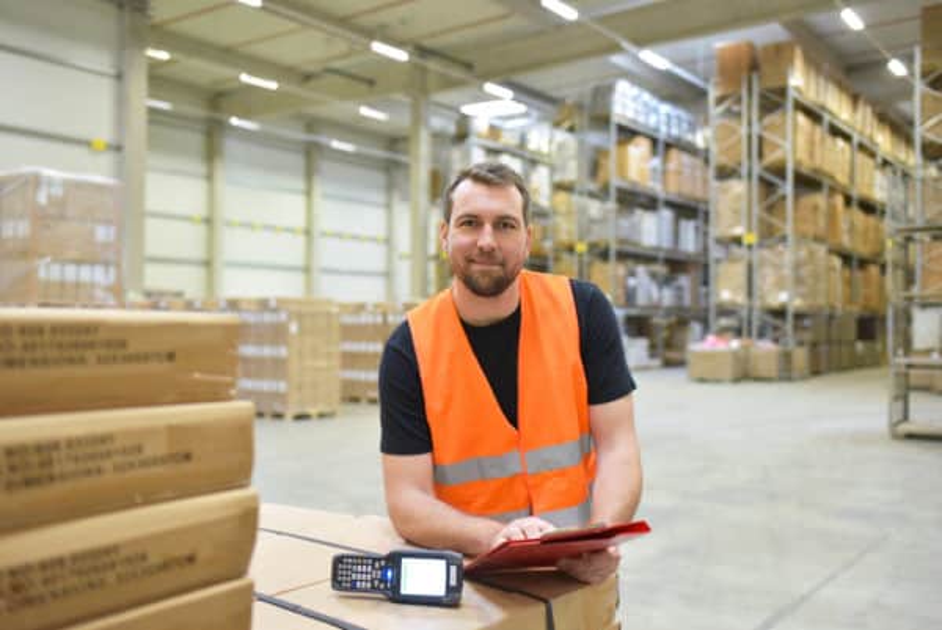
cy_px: 315
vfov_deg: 37.9
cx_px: 471
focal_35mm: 35
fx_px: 916
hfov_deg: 54.4
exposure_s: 1/320
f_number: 2.2
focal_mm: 35
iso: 2500
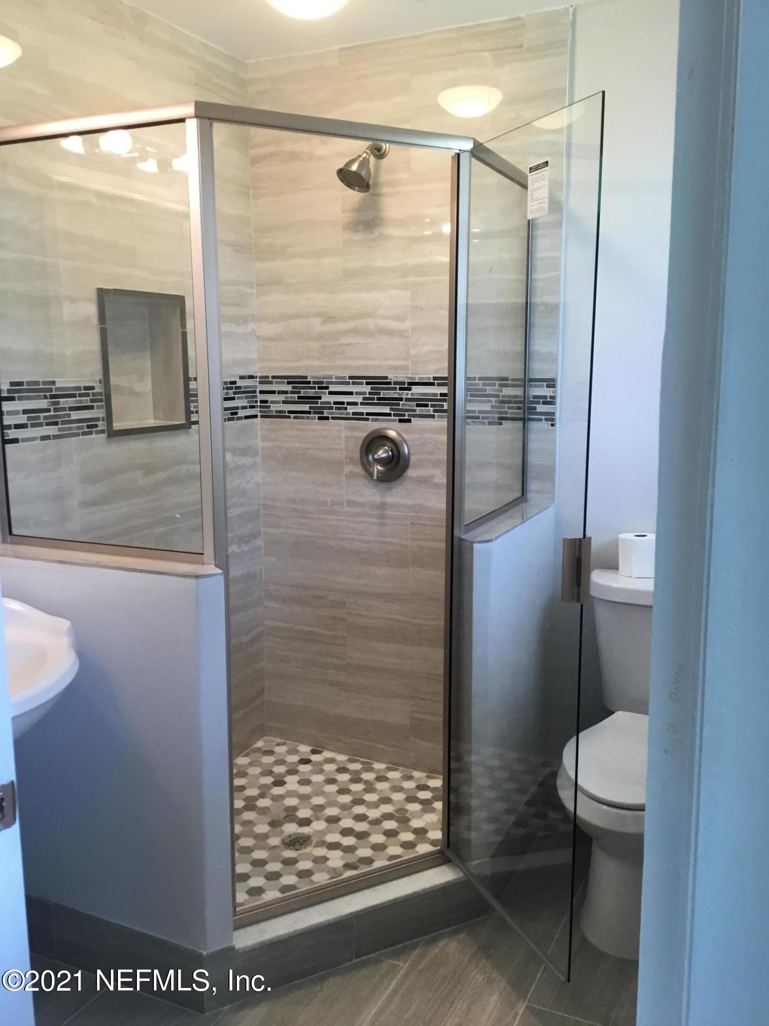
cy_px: 513
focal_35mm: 31
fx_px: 918
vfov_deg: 58.4
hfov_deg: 45.4
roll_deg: +0.6
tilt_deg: -8.7
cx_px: 384
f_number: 2.4
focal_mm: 3.3
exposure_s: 1/30
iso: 40
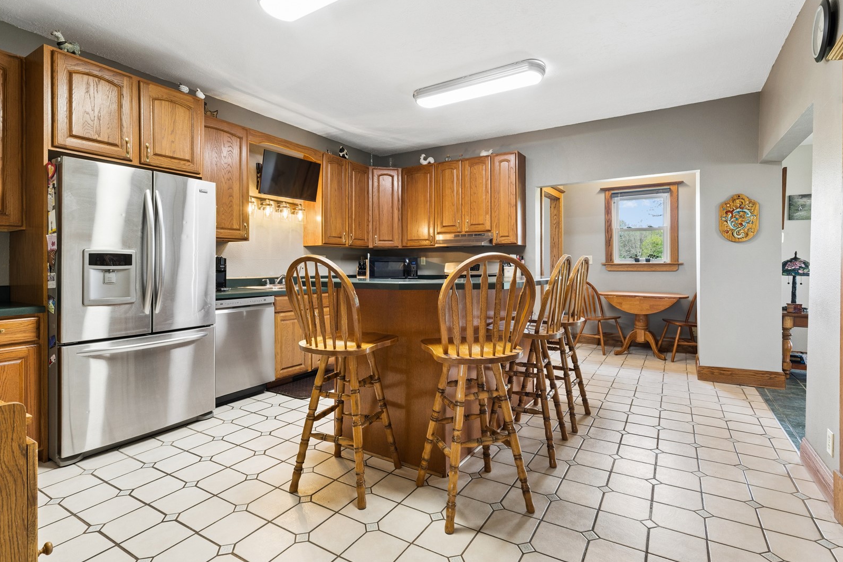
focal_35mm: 17
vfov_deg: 70.4
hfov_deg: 93.3
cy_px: 266
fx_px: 398
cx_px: 433
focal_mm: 16
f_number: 9
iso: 400
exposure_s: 1/4
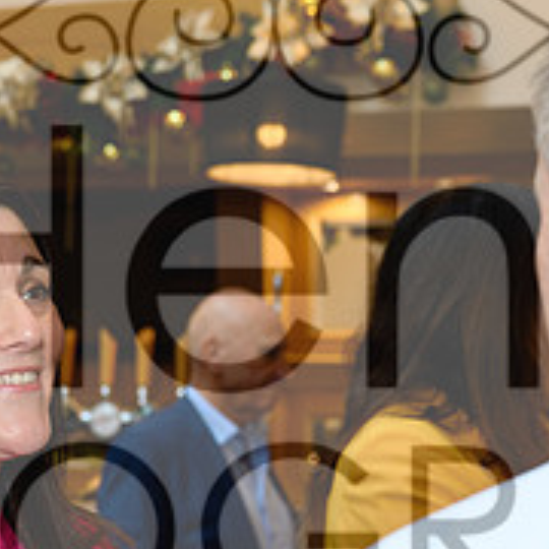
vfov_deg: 16.1
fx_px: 1938
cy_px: 381
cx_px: 268
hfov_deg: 16.1
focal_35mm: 108
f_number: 4
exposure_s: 1/160
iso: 1250
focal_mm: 39
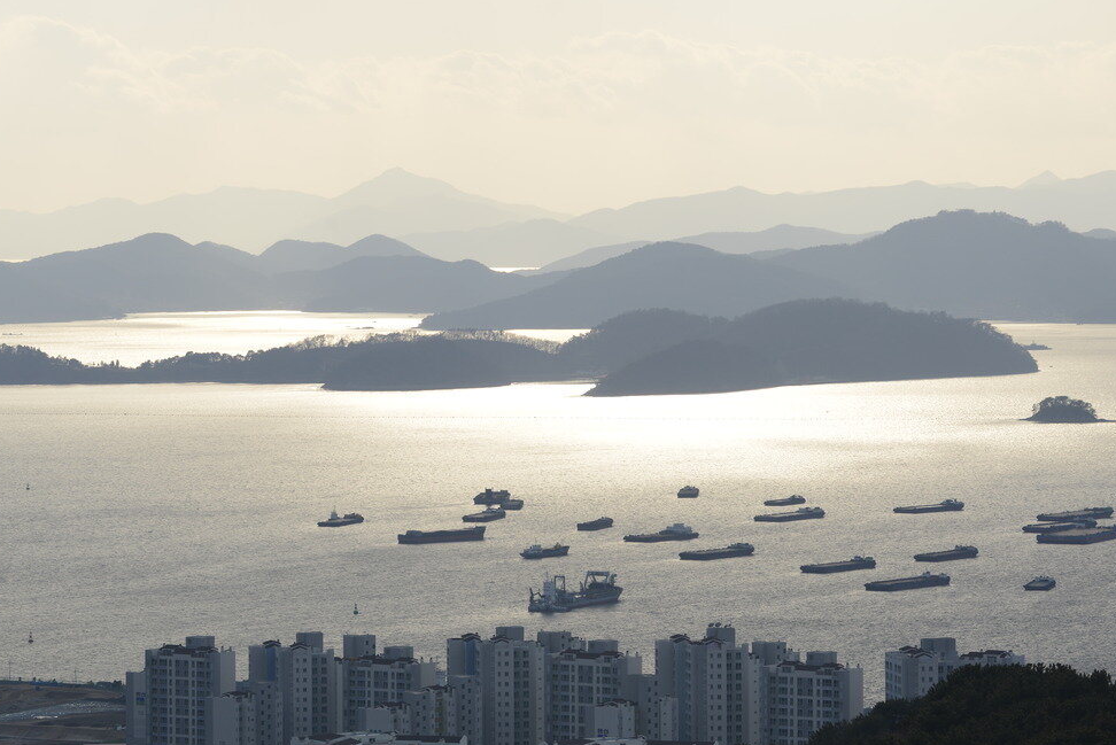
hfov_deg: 12.3
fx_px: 5179
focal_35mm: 167
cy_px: 347
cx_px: 566
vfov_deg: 8.2
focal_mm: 116
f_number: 9
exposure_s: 1/400
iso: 100
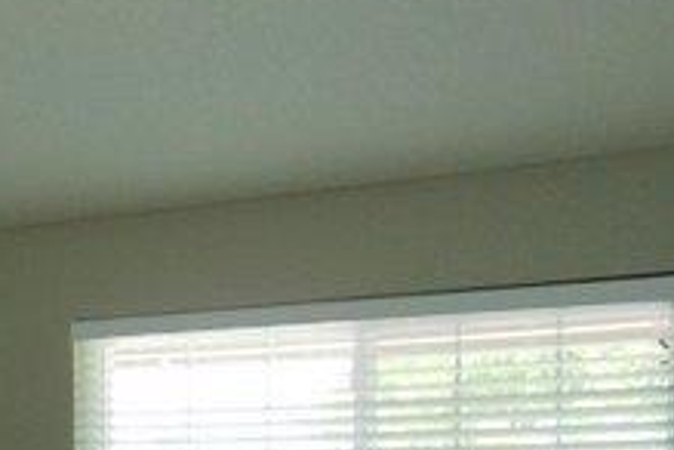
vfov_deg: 16.9
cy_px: 595
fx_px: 1423
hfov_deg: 24.2
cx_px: -132
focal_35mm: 76
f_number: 3
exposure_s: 1/30
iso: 100
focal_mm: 4.5
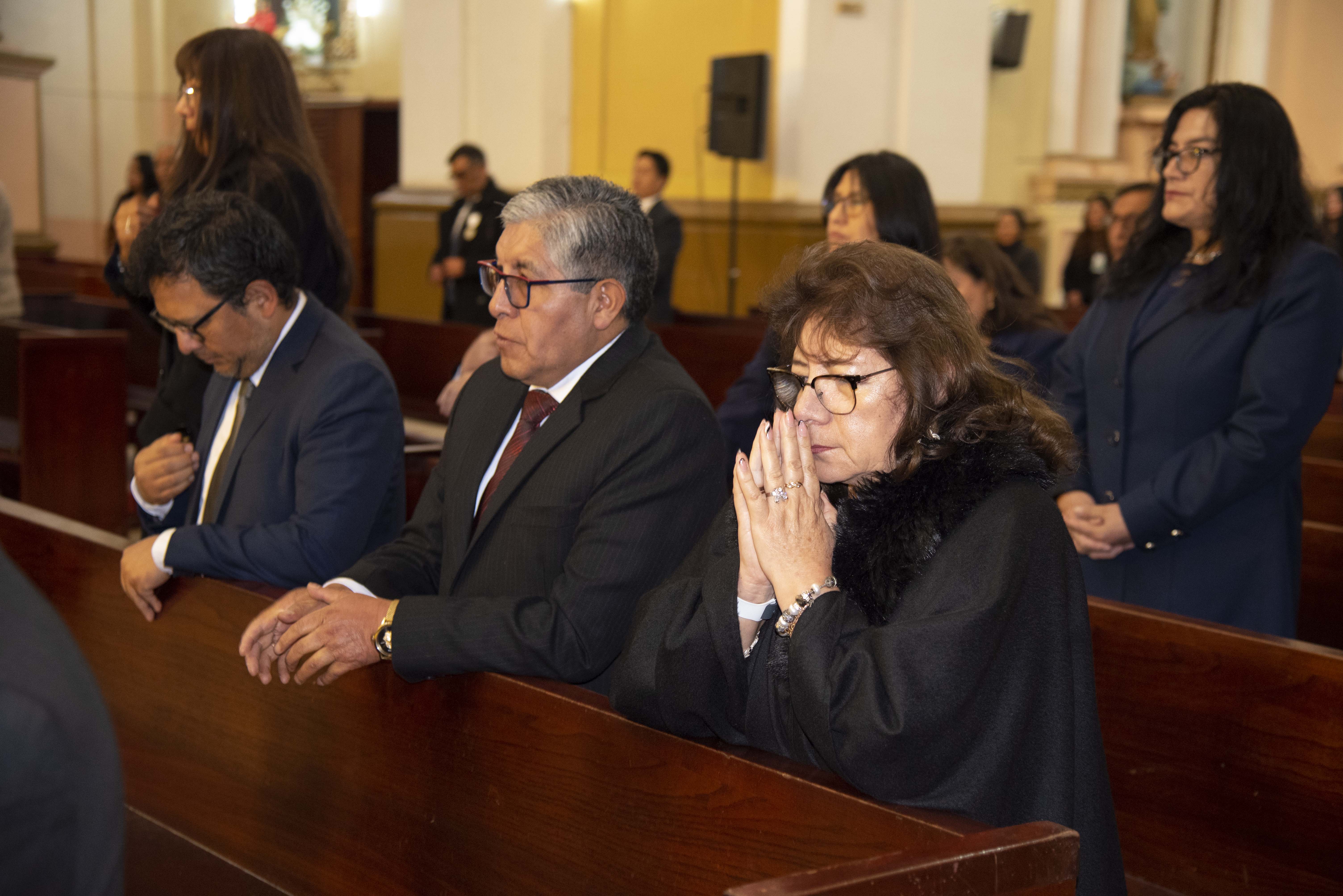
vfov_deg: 23.4
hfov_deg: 34.5
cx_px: 672
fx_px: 2164
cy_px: 448
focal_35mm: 58
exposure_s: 1/60
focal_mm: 58
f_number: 4
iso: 3200
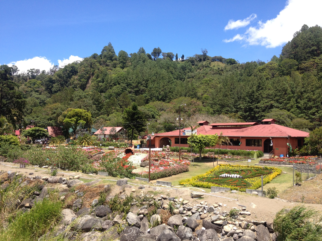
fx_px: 326
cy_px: 120
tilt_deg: -0.4
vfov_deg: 40.7
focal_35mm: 35
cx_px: 161
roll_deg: -0.9
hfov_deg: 52.6
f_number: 2.4
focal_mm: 4.28
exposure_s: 1/951
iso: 50
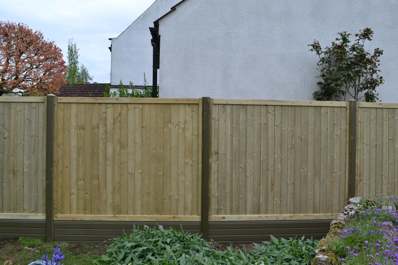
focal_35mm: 30
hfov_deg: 61.9
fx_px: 332
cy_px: 132
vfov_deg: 43.6
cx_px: 199
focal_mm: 20
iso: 360
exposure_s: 1/640
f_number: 9
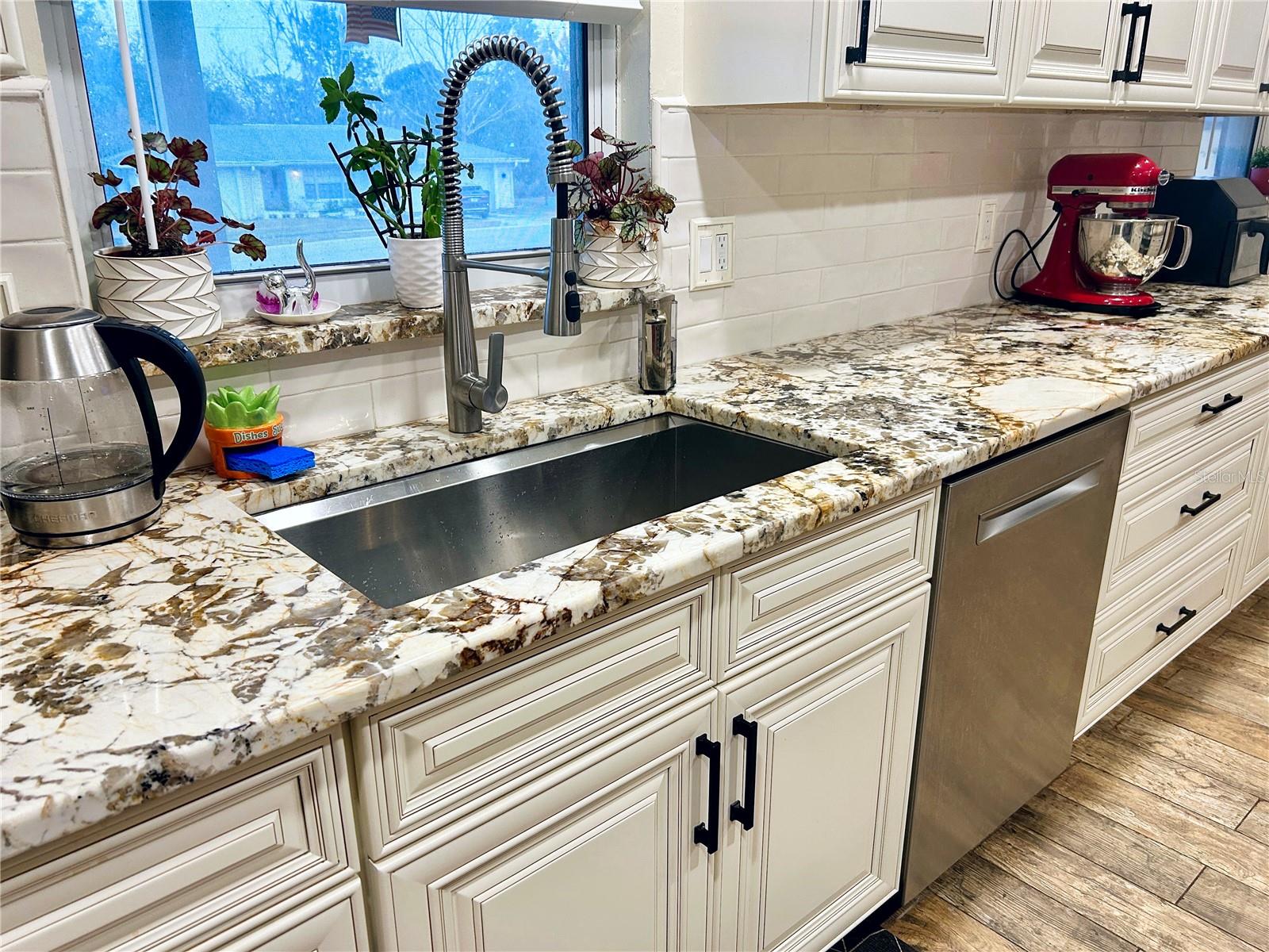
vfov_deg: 53.1
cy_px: 476
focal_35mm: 26
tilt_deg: -20.3
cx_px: 634
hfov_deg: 67.3
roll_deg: +0.4
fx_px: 953
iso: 100
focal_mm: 5.7
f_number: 1.5
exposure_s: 1/120
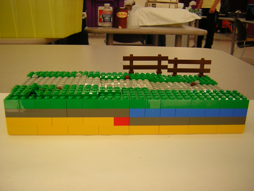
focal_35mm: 36
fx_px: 264
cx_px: 127
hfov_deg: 51.4
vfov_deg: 39.7
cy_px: 96
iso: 50
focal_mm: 4.7
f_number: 2.6
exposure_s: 1/15.9
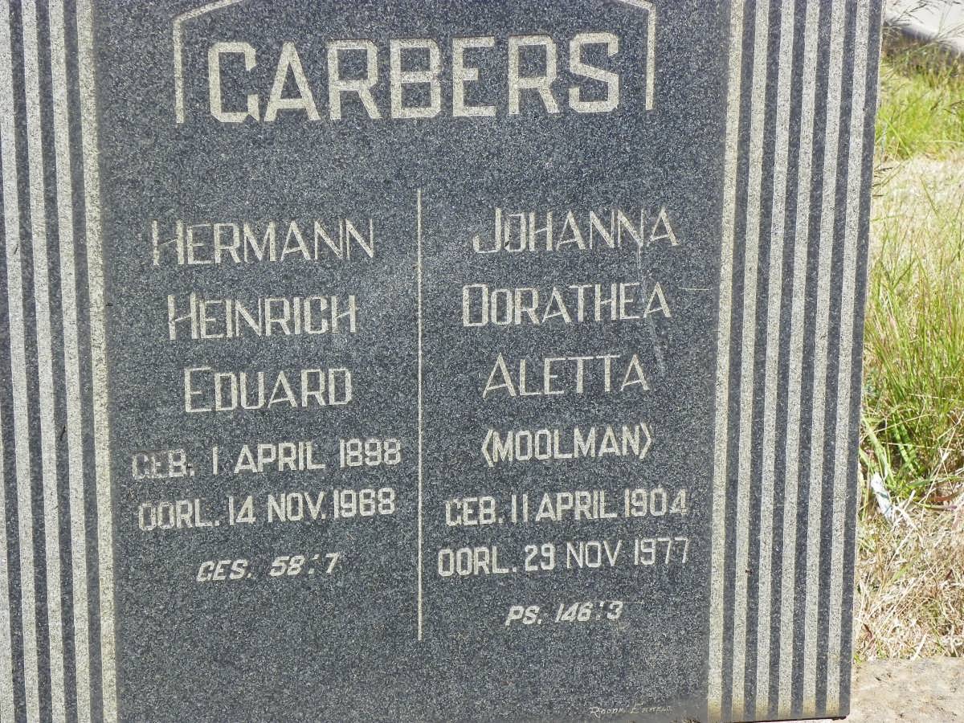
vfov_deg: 13.0
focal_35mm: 114
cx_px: 482
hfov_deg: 17.3
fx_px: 3175
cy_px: 362
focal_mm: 20.2
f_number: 4
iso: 64
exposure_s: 1/160
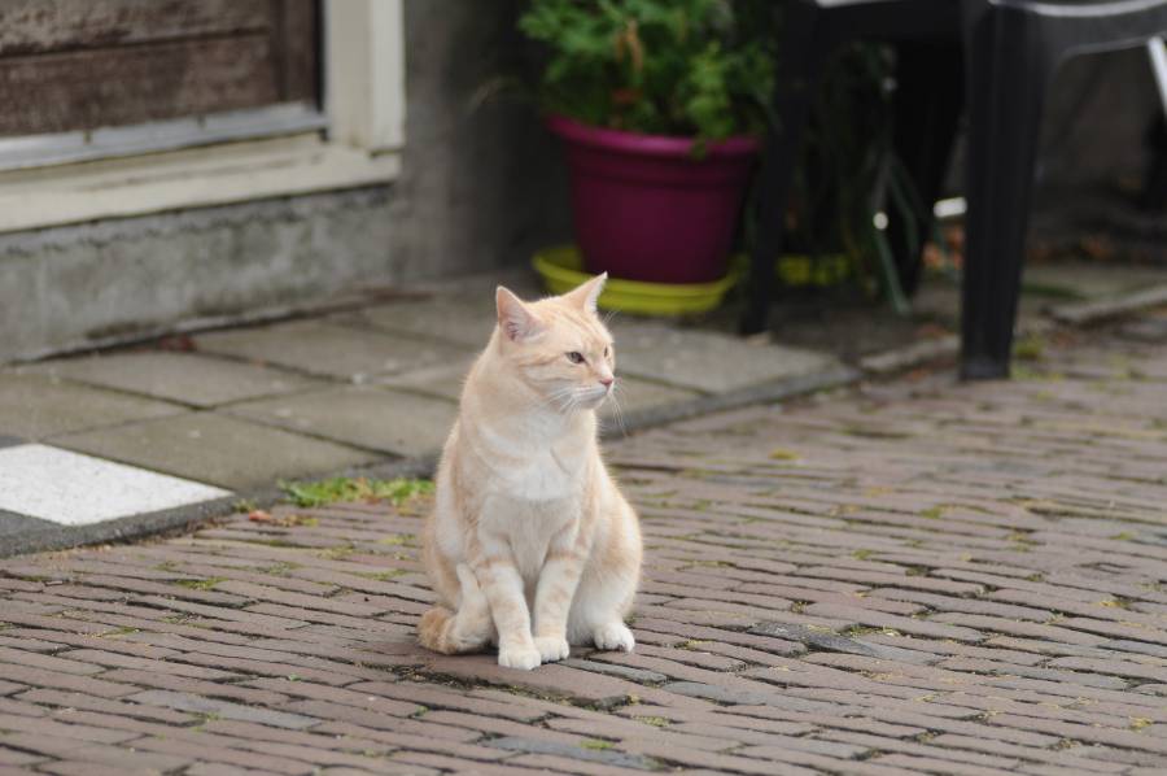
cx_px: 584
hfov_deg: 11.0
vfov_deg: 7.3
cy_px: 388
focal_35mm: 188
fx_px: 6071
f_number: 2.8
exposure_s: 1/640
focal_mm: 125
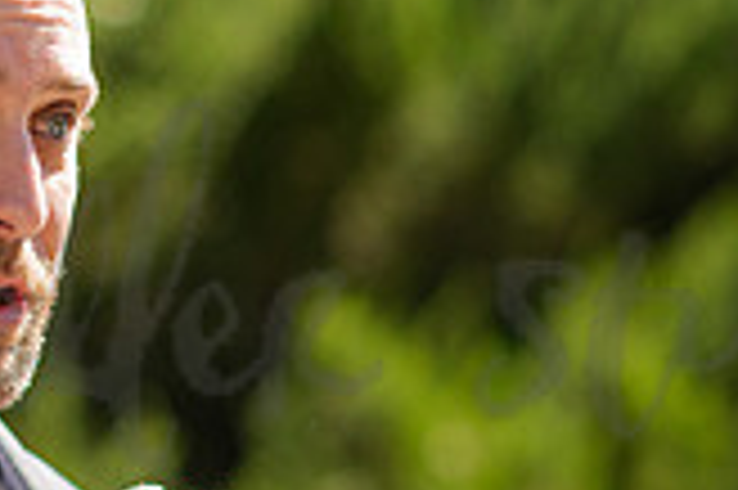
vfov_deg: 4.6
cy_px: 292
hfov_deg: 6.8
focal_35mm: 301
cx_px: -40
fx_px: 6164
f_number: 2.5
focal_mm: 85
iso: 200
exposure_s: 1/1600
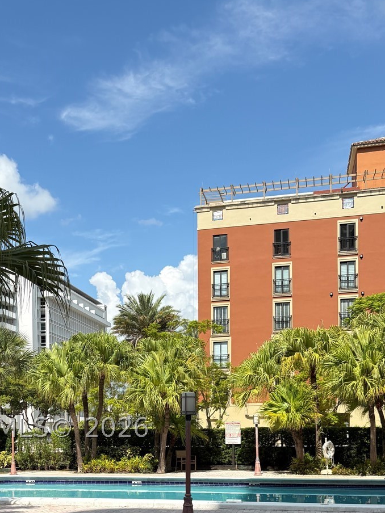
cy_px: 428
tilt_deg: +1.1
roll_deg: +1.3
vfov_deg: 39.2
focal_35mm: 46
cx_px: 115
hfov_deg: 31.2
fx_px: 682
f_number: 1.6
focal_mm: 5.96
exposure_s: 1/3279
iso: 50
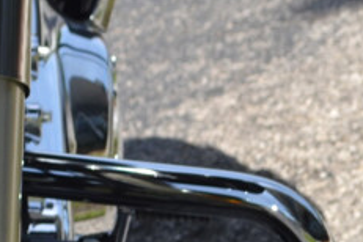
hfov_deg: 5.7
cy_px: 548
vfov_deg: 3.8
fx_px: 3620
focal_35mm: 359
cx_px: -223
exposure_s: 1/200
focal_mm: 46
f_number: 9
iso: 100
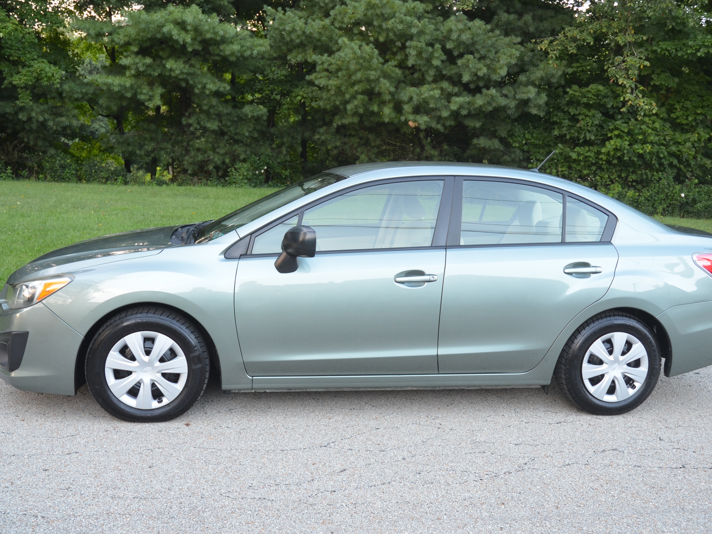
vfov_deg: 39.7
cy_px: 268
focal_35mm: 36
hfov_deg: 51.4
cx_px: 359
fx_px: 740
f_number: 4
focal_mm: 22
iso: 400
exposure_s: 1/60
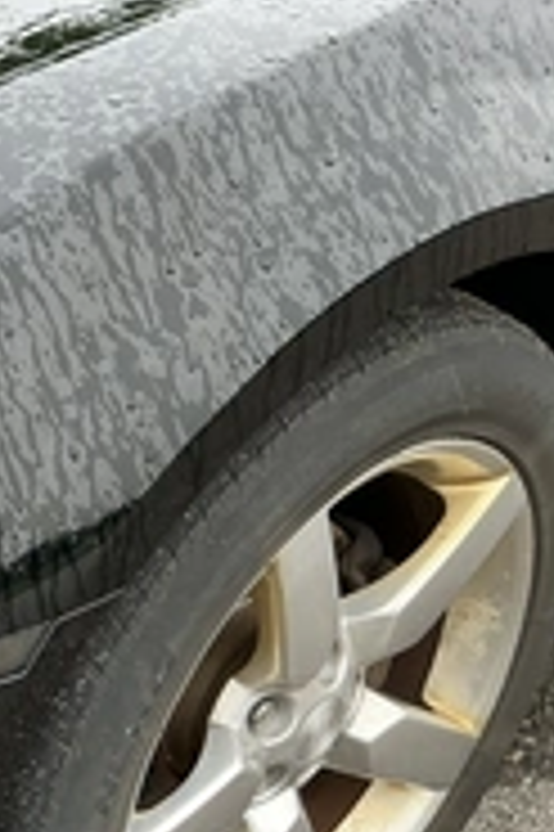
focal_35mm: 63
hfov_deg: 18.8
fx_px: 1457
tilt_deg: -35.2
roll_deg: +4.1
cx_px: -297
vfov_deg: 31.1
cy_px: 670
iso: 50
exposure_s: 1/122
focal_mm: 3
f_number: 1.8
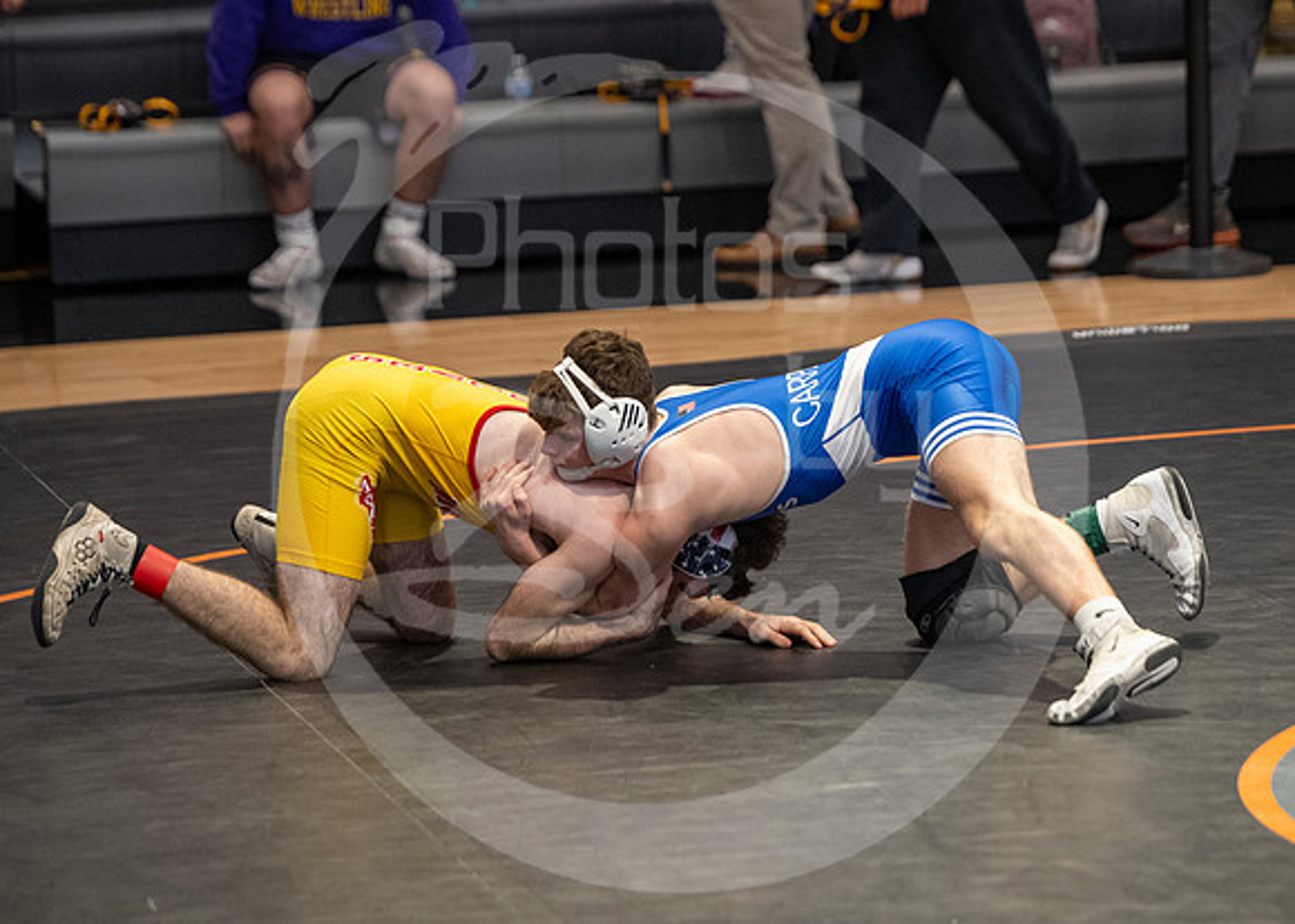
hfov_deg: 9.4
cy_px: 323
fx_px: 7895
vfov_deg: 6.7
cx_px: 706
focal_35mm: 215
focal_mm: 140
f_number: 2.8
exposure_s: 1/1000
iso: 3200
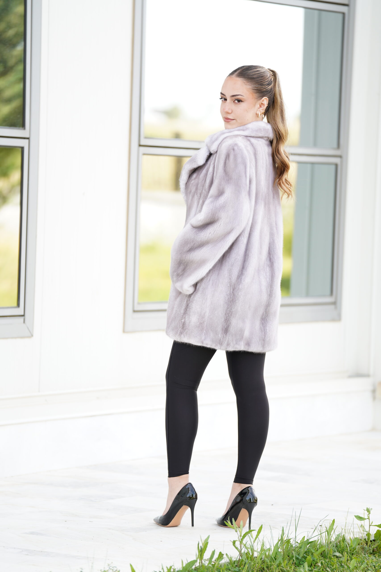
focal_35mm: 165
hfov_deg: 8.3
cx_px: 190
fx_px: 2619
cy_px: 286
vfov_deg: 12.5
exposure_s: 1/250
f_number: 2.8
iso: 200
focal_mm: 165
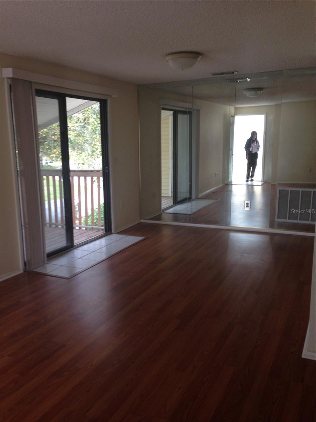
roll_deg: +0.7
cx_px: 158
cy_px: 211
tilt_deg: -12.0
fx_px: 402
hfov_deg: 42.9
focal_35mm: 33
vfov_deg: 55.4
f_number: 2.4
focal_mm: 4.12
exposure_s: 1/120
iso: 50
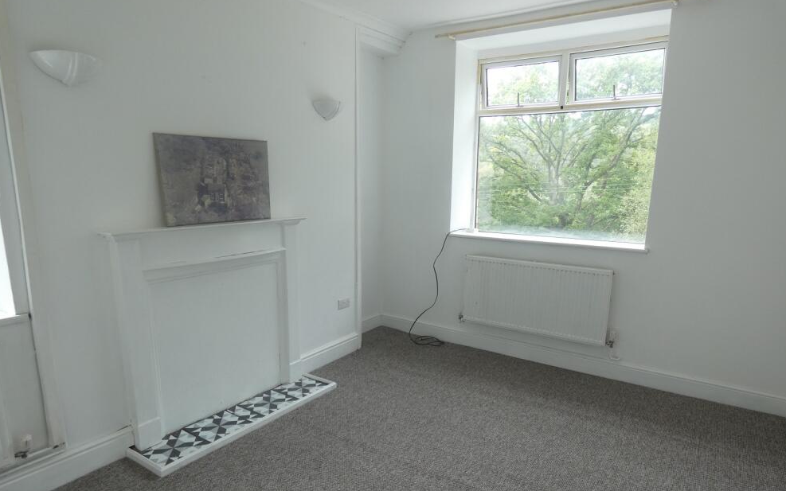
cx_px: 390
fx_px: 471
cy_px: 283
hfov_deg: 79.6
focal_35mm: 22
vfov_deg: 54.8
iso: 80
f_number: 2.8
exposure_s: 1/80
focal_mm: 3.6
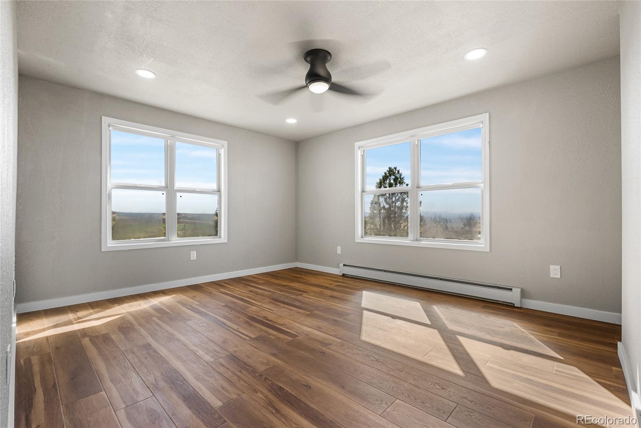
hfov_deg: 96.7
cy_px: 214
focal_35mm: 16
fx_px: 285
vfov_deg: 73.8
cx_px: 320
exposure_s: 1/250
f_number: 8
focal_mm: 16
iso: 200
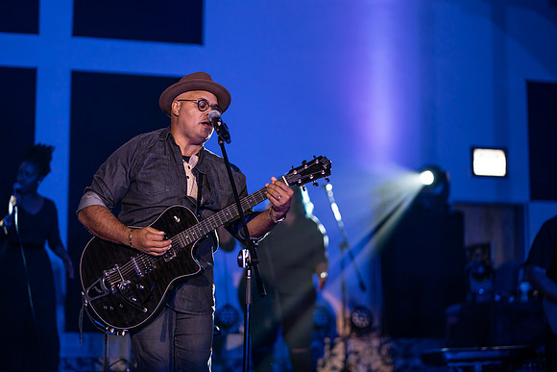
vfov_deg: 16.1
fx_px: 1315
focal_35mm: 85
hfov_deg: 23.9
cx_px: 278
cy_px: 186
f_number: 2
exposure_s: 1/500
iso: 2000
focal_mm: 85
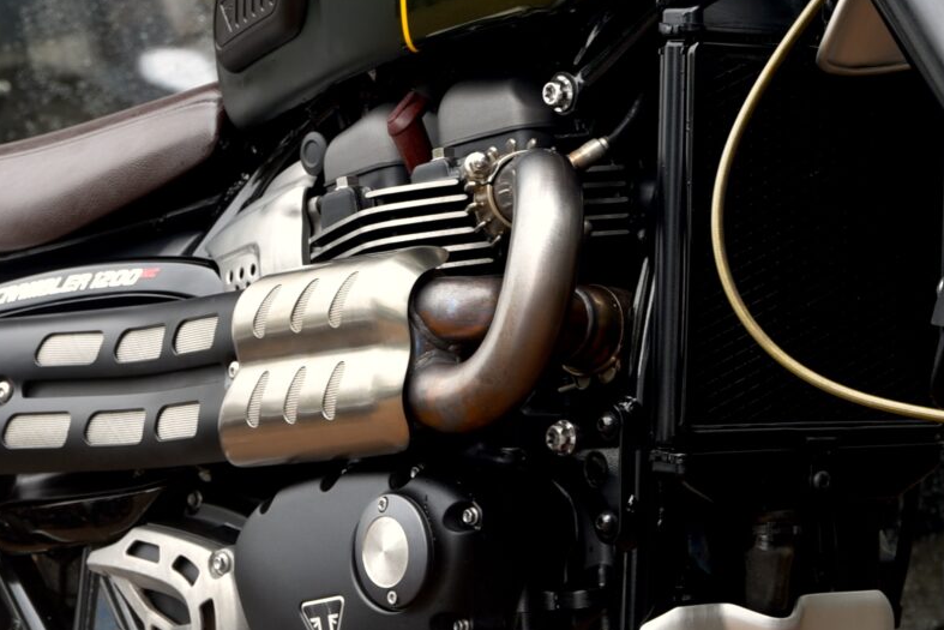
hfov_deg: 11.5
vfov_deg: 7.7
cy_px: 223
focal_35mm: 179
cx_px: 589
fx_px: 4694
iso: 100
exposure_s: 1/80
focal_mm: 55
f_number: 4.5
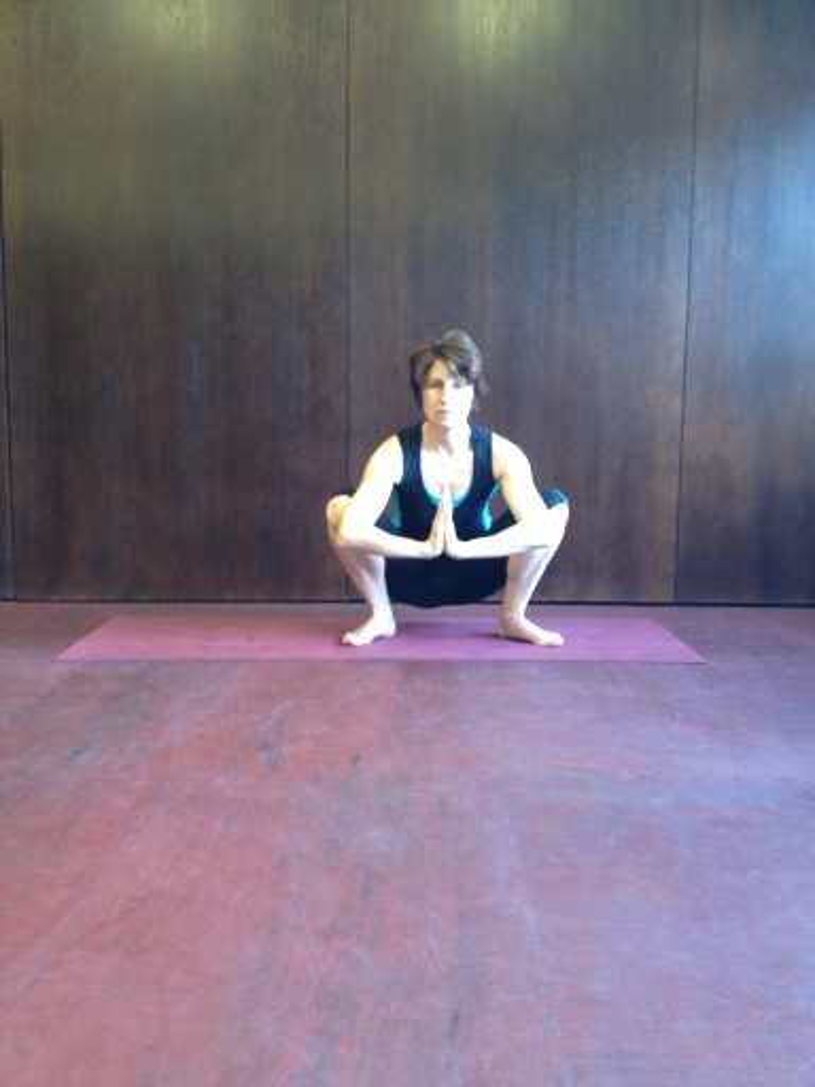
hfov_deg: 40.7
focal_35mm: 35
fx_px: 1099
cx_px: 408
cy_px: 544
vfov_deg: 52.6
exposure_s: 1/20
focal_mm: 4.28
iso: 160
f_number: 2.4
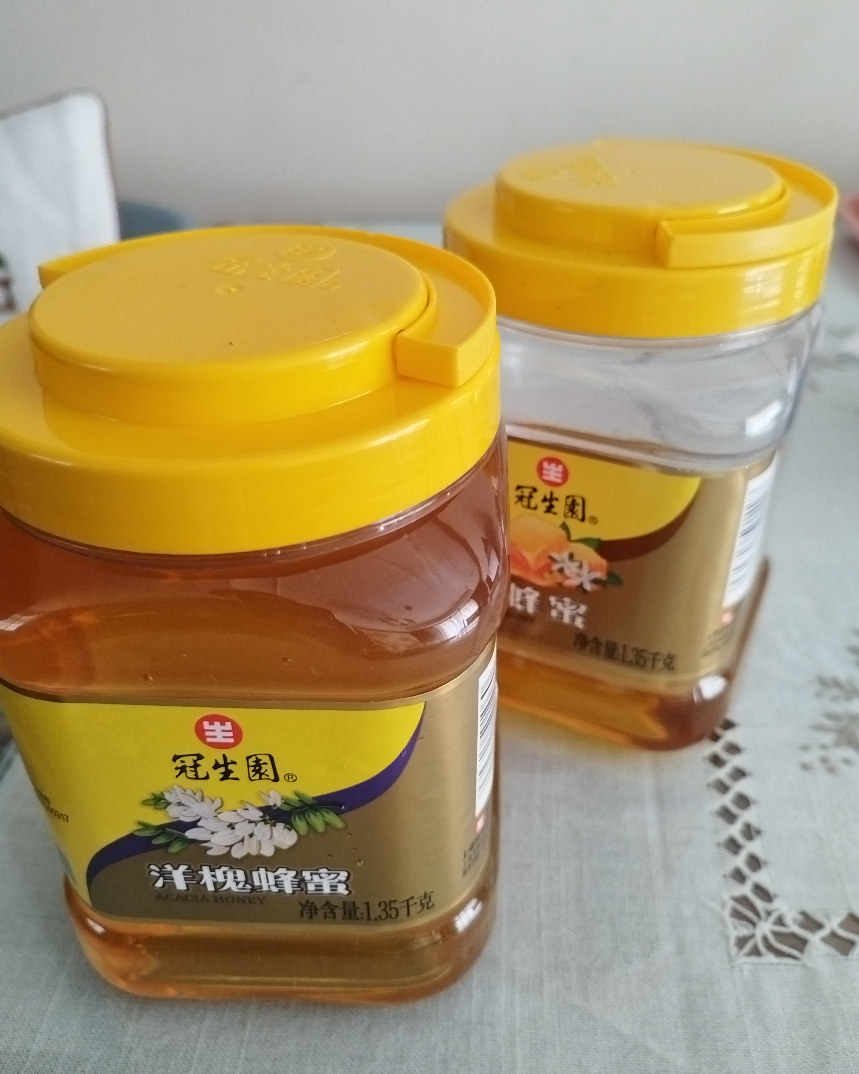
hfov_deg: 58.8
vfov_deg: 70.3
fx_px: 763
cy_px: 524
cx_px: 429
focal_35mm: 24
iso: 2496
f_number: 1.9
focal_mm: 5.52
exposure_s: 1/100
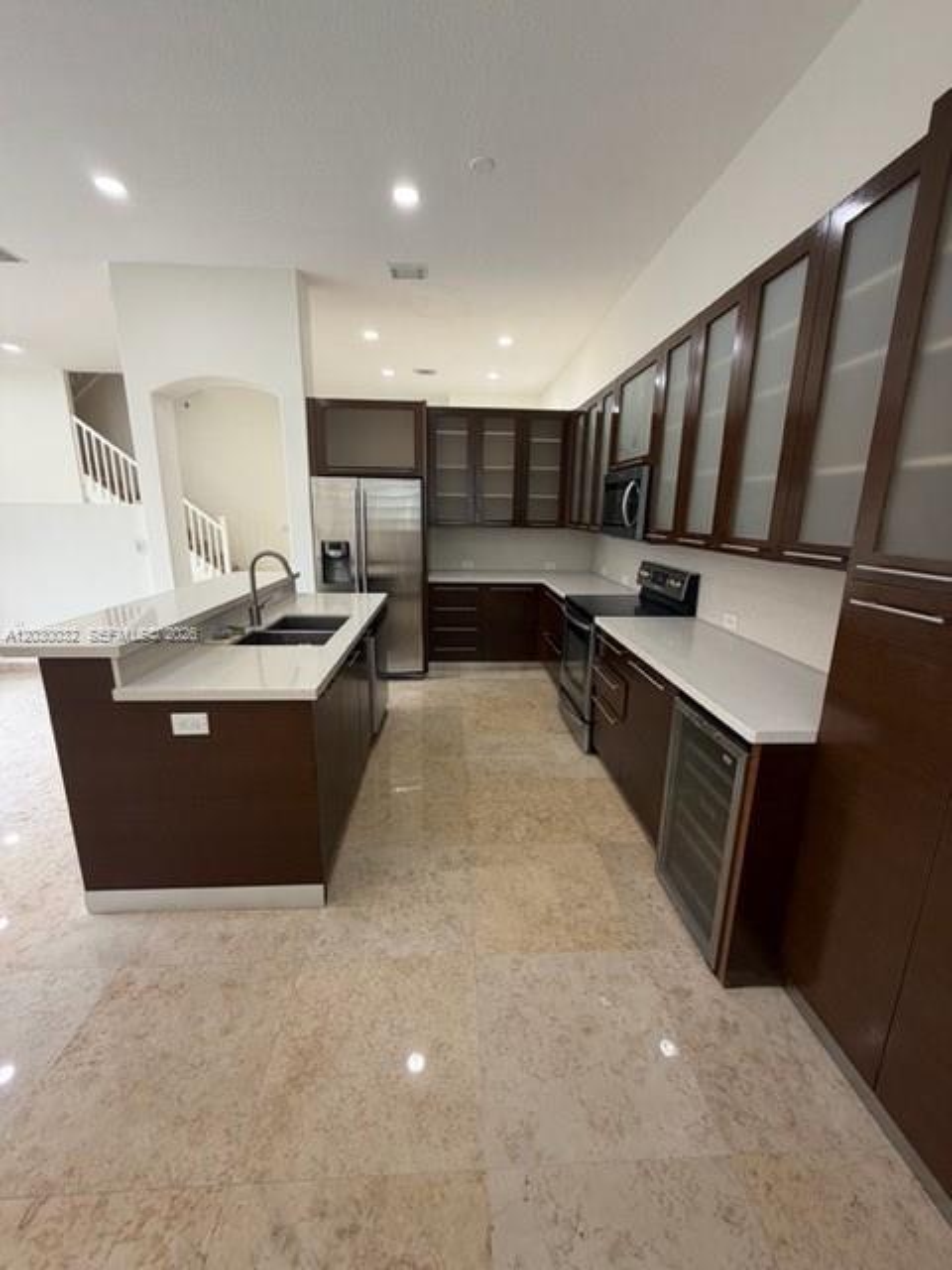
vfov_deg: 102.1
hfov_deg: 85.7
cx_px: 476
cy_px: 635
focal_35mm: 14
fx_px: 513
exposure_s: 1/121
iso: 200
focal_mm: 2.22
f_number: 2.2
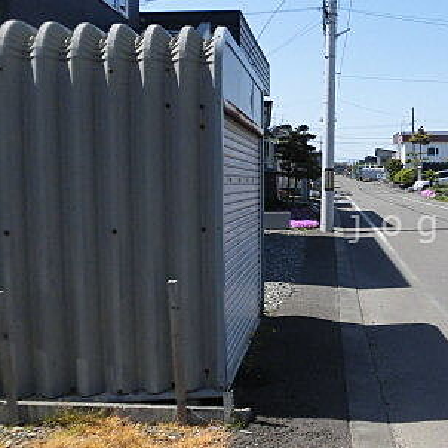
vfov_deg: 37.6
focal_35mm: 45
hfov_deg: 34.2
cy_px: 225
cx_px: 449
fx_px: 659
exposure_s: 1/200
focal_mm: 4.3
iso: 100
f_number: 7.8
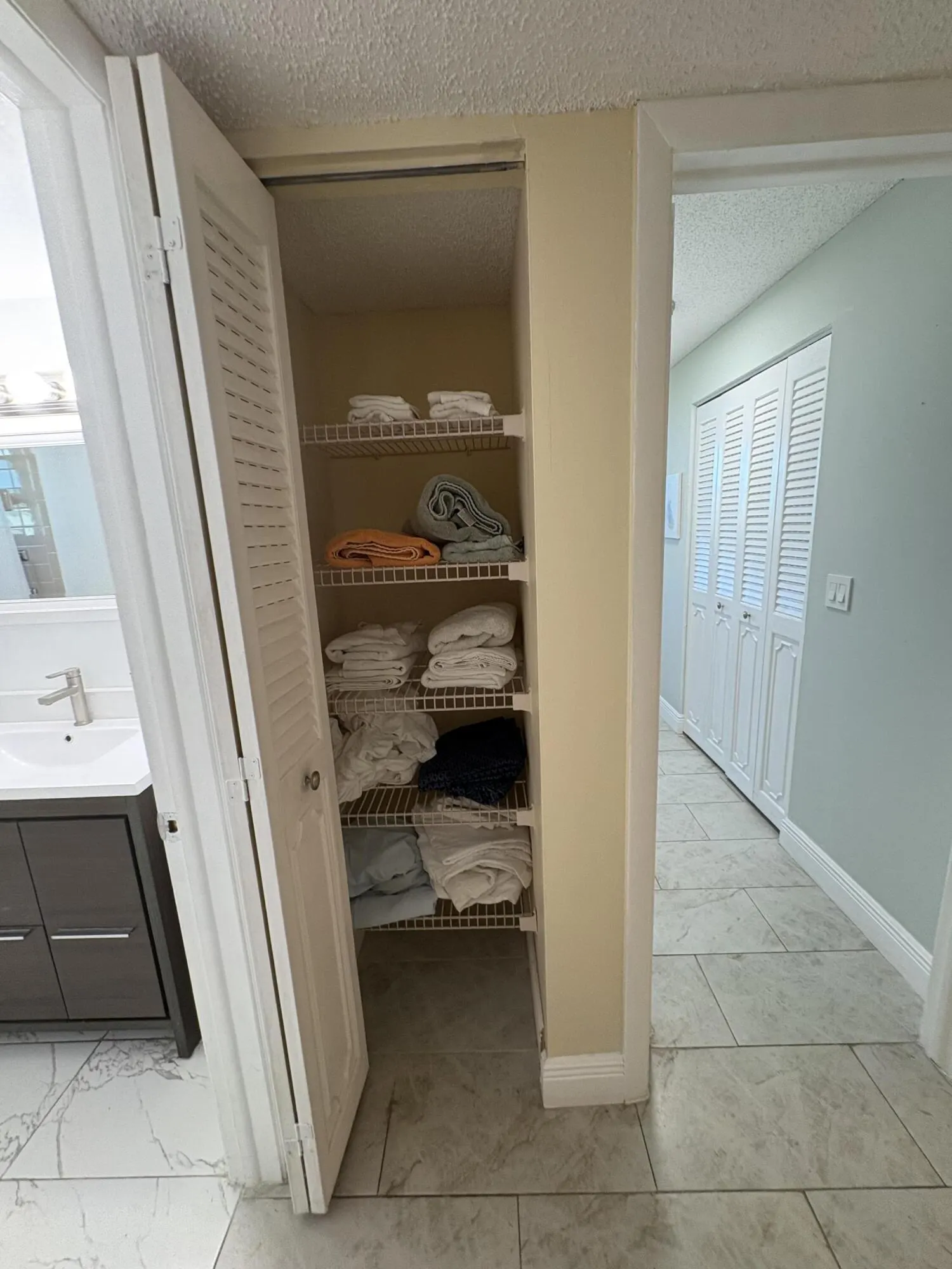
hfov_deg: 85.7
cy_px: 634
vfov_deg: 102.1
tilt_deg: -10.2
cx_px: 476
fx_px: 513
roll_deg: +4.3
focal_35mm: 14
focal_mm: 2.22
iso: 250
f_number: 2.2
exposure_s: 1/60
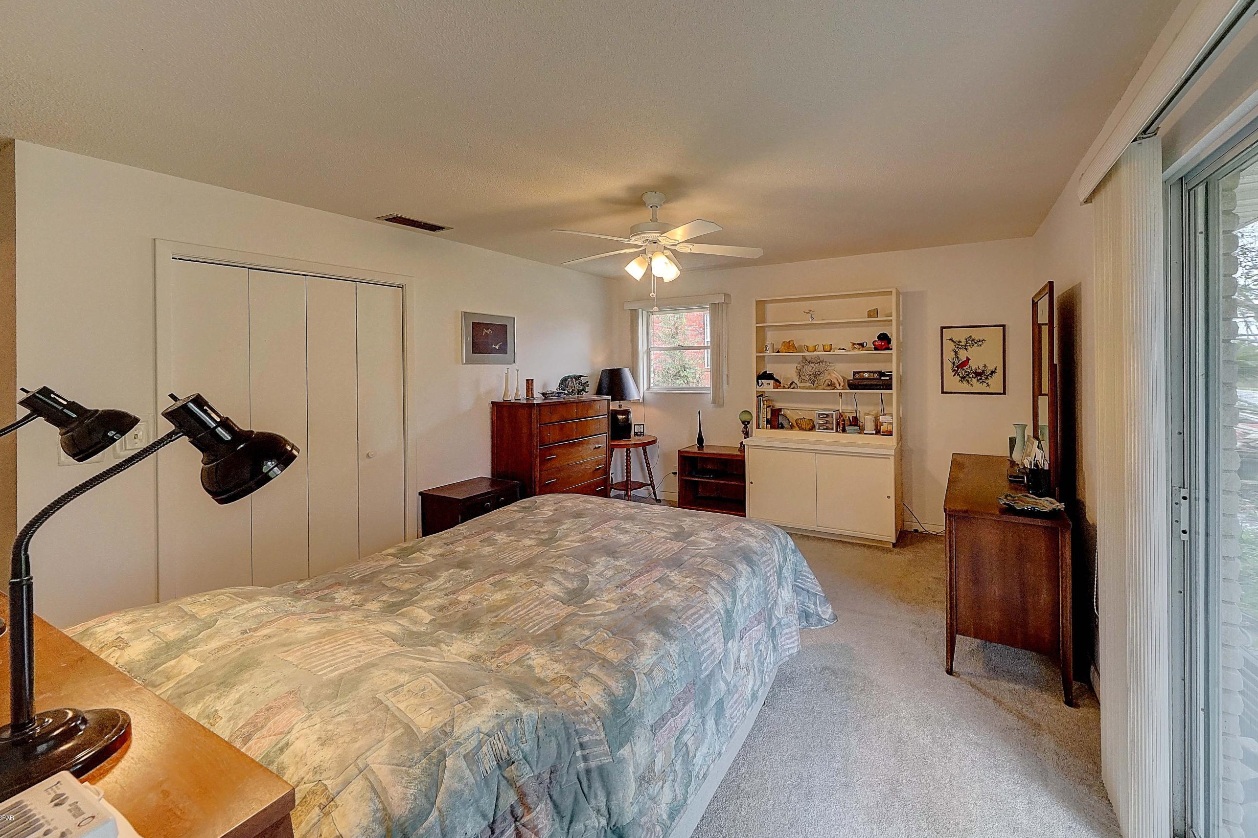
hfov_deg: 103.7
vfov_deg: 80.7
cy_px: 359
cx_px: 709
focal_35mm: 14
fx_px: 489
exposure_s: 1/60
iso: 1250
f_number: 8
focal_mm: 12
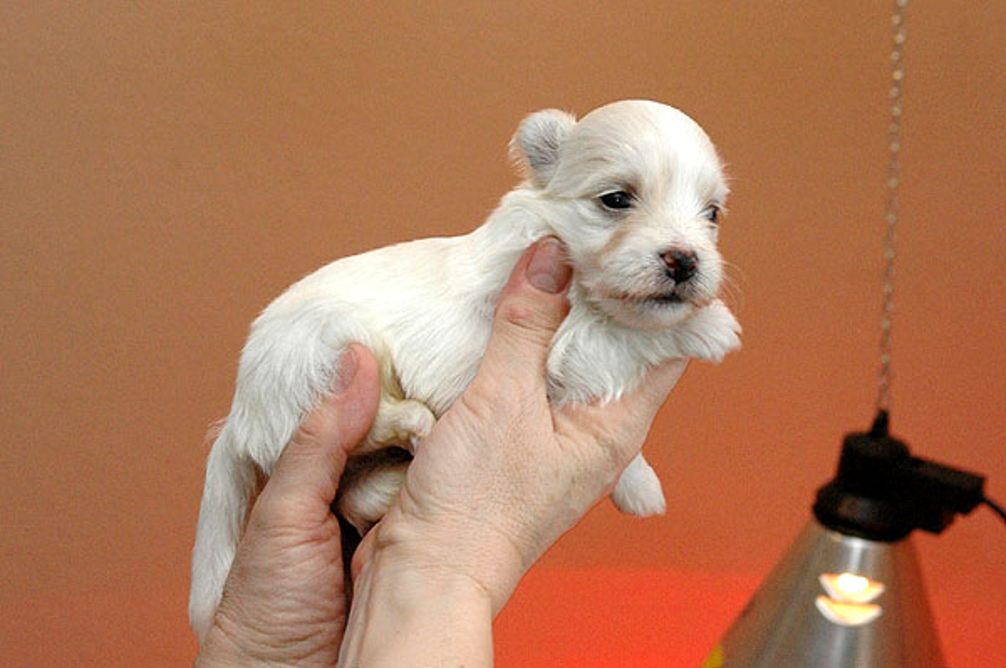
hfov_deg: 38.9
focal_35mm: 51
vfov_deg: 26.4
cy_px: 334
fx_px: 1423
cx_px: 503
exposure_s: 1/60
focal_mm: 34
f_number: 5.6
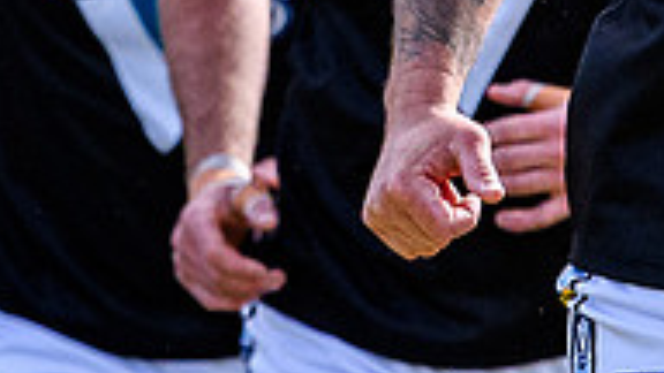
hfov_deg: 1.4
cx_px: 537
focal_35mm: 1557
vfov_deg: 0.8
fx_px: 27414
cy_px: -405
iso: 800
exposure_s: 1/1600
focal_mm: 170
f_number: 5.6
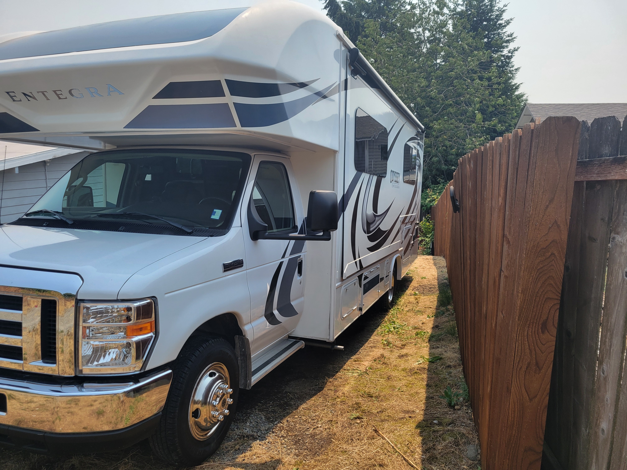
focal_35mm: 26
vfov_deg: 53.1
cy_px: 235
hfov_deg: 67.3
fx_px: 471
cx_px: 314
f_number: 1.8
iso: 40
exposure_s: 1/1978
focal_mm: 5.4
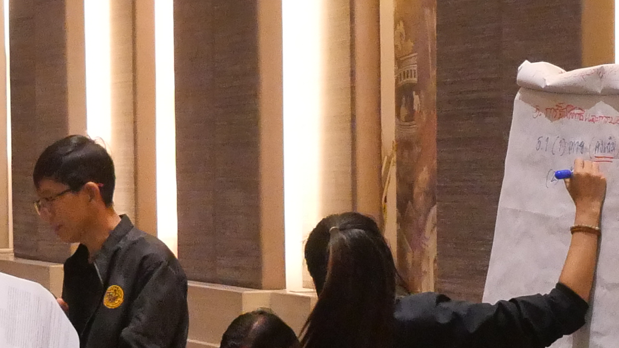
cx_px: 287
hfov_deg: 10.9
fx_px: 3233
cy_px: 515
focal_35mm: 197
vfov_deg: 6.1
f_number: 5
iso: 3200
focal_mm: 23
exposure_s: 1/160
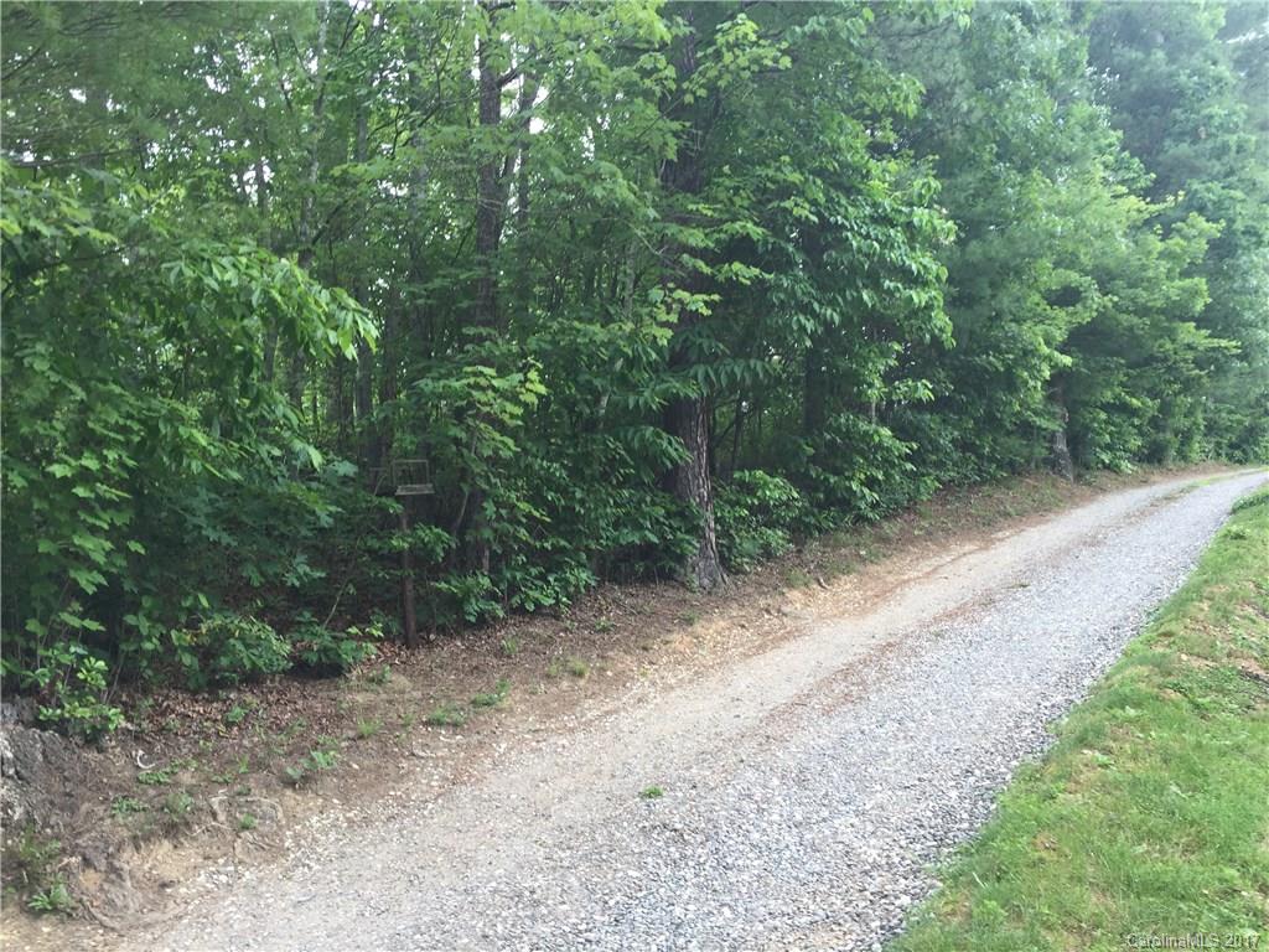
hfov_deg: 61.7
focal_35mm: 29
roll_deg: +1.7
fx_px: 1063
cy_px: 476
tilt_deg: +5.9
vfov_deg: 48.2
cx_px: 634
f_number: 2.2
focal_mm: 4.15
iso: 32
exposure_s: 1/120
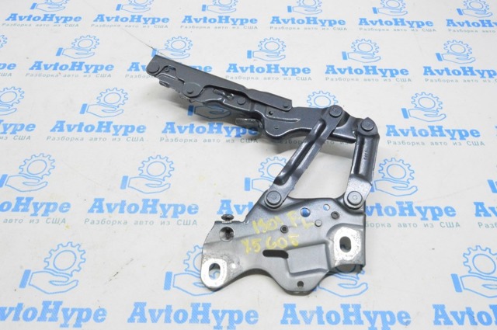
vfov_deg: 43.5
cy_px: 165
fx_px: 414
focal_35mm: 30
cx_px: 248
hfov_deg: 62.0
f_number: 20
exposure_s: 1/20
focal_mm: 20
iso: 6400
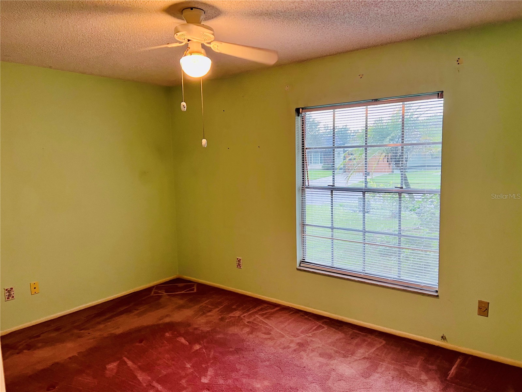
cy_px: 196
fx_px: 392
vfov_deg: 53.1
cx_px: 261
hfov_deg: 67.3
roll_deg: +1.4
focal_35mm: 26
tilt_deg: -6.2
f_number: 1.5
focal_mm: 5.7
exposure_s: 1/60
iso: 100
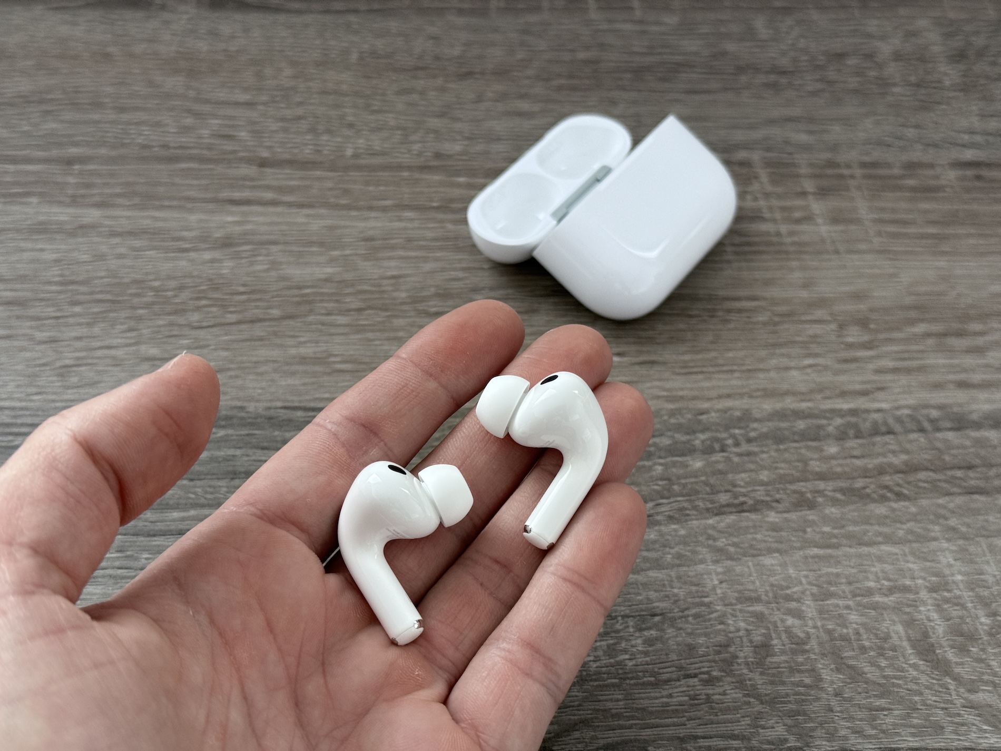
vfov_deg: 30.3
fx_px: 1388
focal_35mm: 48
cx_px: 500
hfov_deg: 39.7
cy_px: 376
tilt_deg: -47.0
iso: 100
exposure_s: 1/60
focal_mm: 6.76
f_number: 1.78
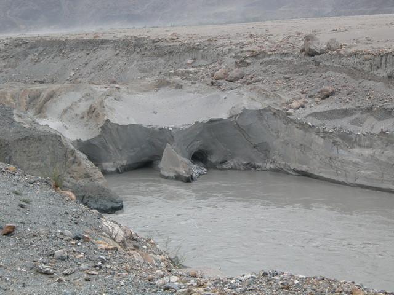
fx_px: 842
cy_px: 148
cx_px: 197
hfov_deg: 26.3
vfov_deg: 19.9
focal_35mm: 74
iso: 100
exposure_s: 1/148
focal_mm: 18.8
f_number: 4.7
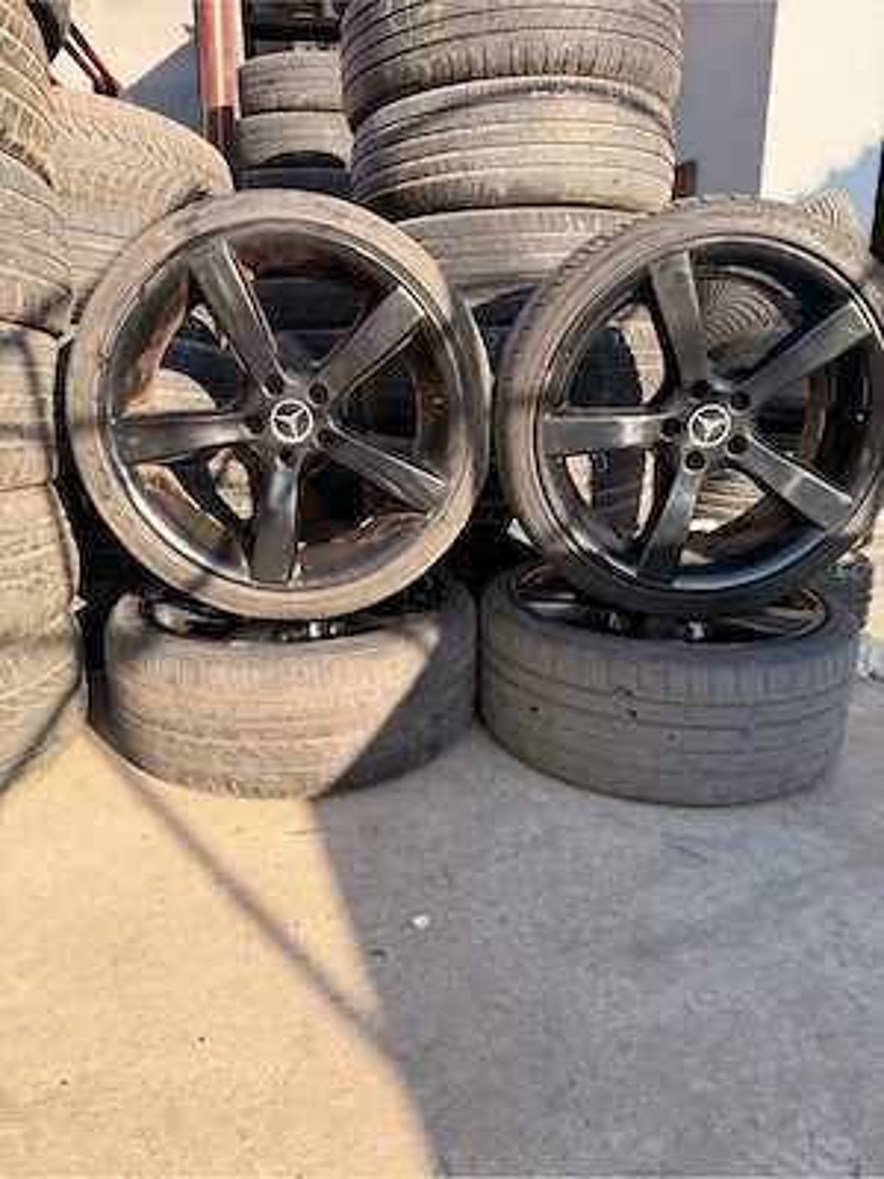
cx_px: 442
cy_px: 590
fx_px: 817
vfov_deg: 71.6
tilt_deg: -15.6
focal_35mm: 24
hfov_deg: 56.8
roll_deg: +2.0
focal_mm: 6.76
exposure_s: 1/722
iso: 80
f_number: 1.78
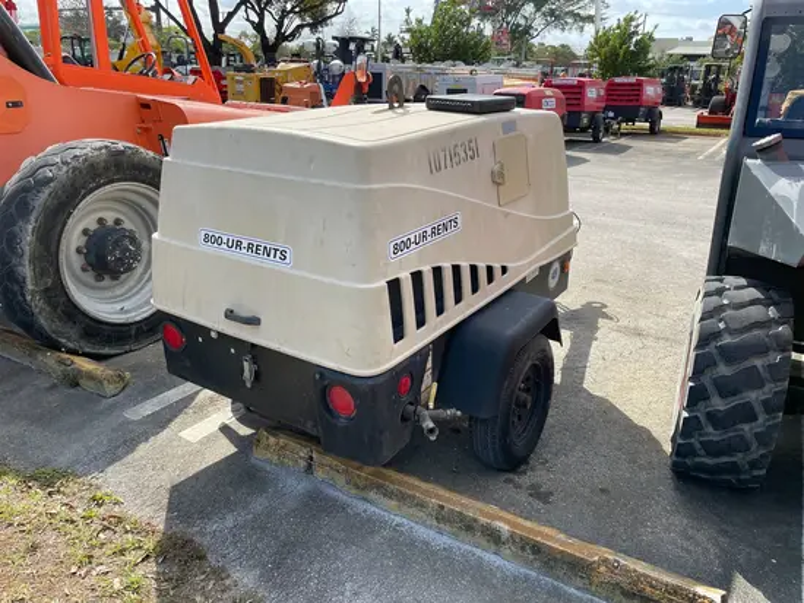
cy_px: 302
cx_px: 402
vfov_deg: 53.1
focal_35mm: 26
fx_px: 604
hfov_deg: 67.3
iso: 32
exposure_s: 1/1553
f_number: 1.6
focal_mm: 4.2
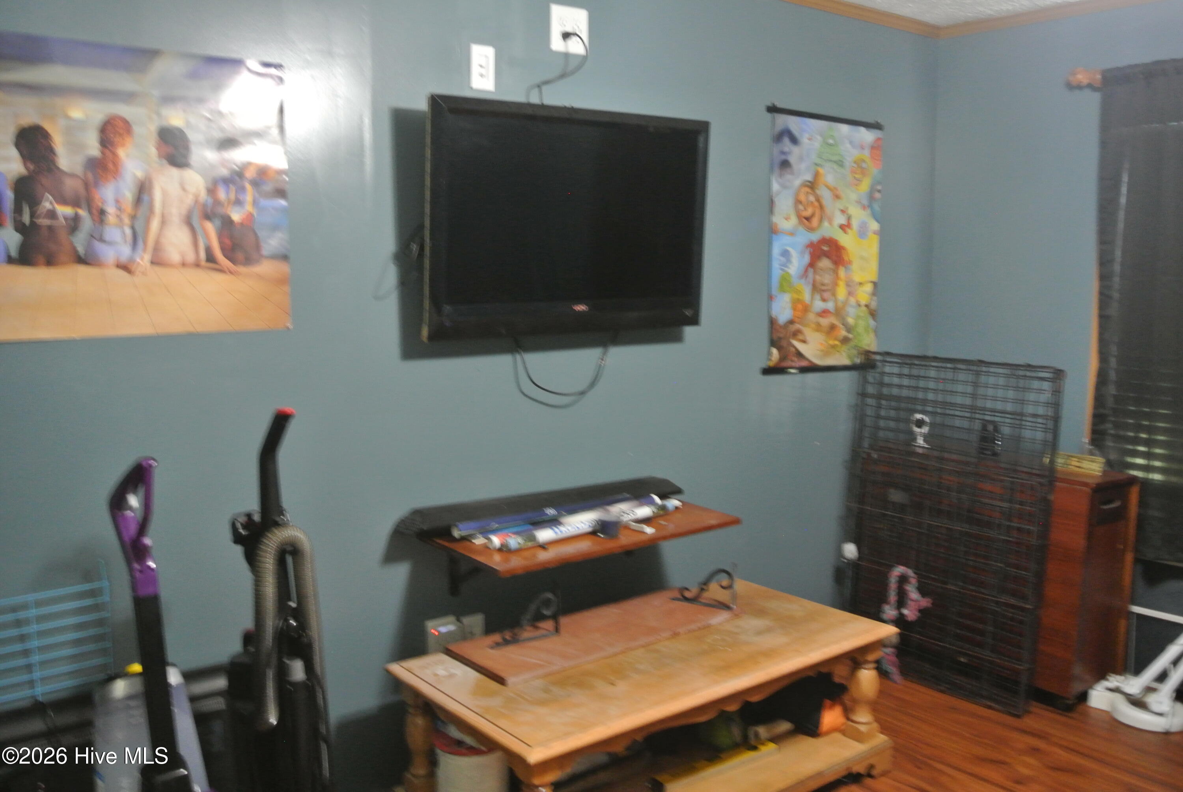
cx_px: 592
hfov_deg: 60.2
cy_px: 396
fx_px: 1020
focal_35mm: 31
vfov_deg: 42.4
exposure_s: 1/15
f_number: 3.8
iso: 800
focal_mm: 11.8
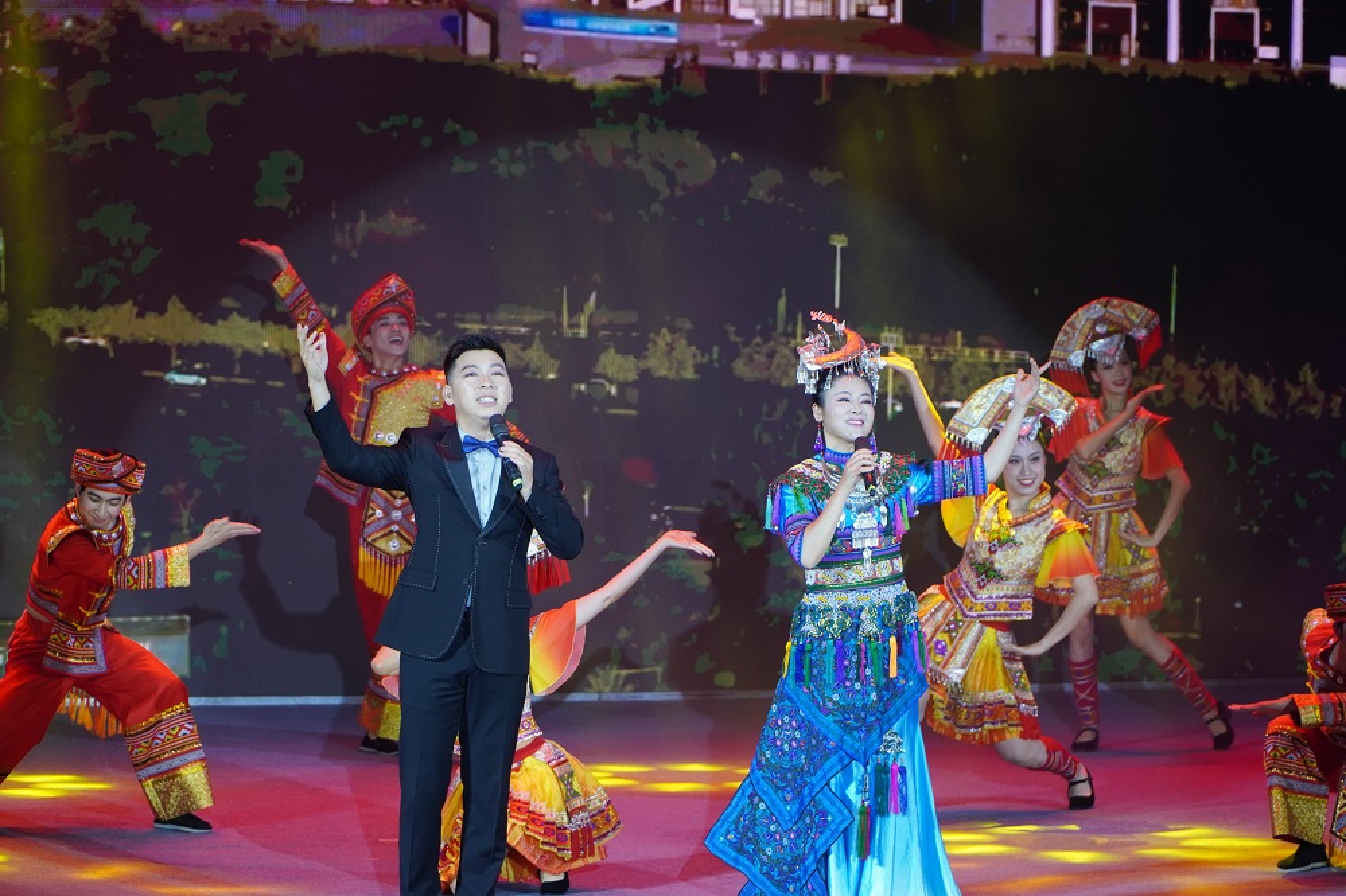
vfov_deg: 8.8
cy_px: 448
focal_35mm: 156
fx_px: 5830
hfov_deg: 13.2
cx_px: 673
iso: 500
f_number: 4
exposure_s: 1/125
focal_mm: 104
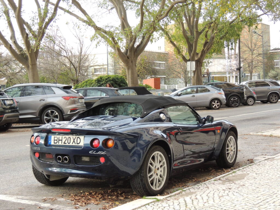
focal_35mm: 60
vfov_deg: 24.4
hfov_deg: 32.2
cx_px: 140
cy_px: 105
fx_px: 485
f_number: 3.7
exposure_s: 1/60
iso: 180
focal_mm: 10.7
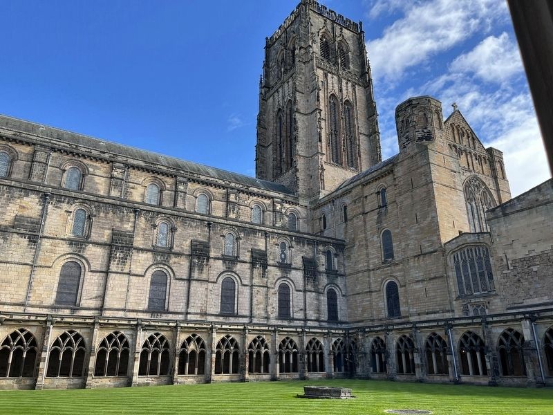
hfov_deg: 67.3
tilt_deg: +20.0
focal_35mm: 26
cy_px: 208
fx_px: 415
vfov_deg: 53.1
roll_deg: -0.7
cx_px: 276
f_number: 1.6
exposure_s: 1/1151
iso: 50
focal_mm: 5.1
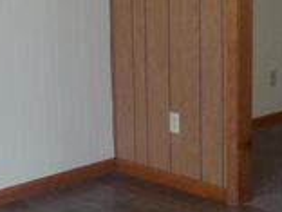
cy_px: 64
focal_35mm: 96
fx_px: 782
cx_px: 105
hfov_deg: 20.4
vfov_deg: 15.4
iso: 125
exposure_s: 1/30
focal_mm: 4.1
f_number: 3.3
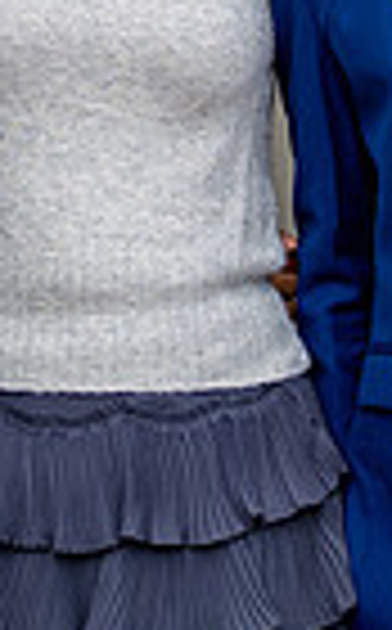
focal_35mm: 234
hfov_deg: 5.6
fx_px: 4016
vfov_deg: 8.9
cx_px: 48
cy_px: -15
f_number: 1.2
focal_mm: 50
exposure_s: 1/2000
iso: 100
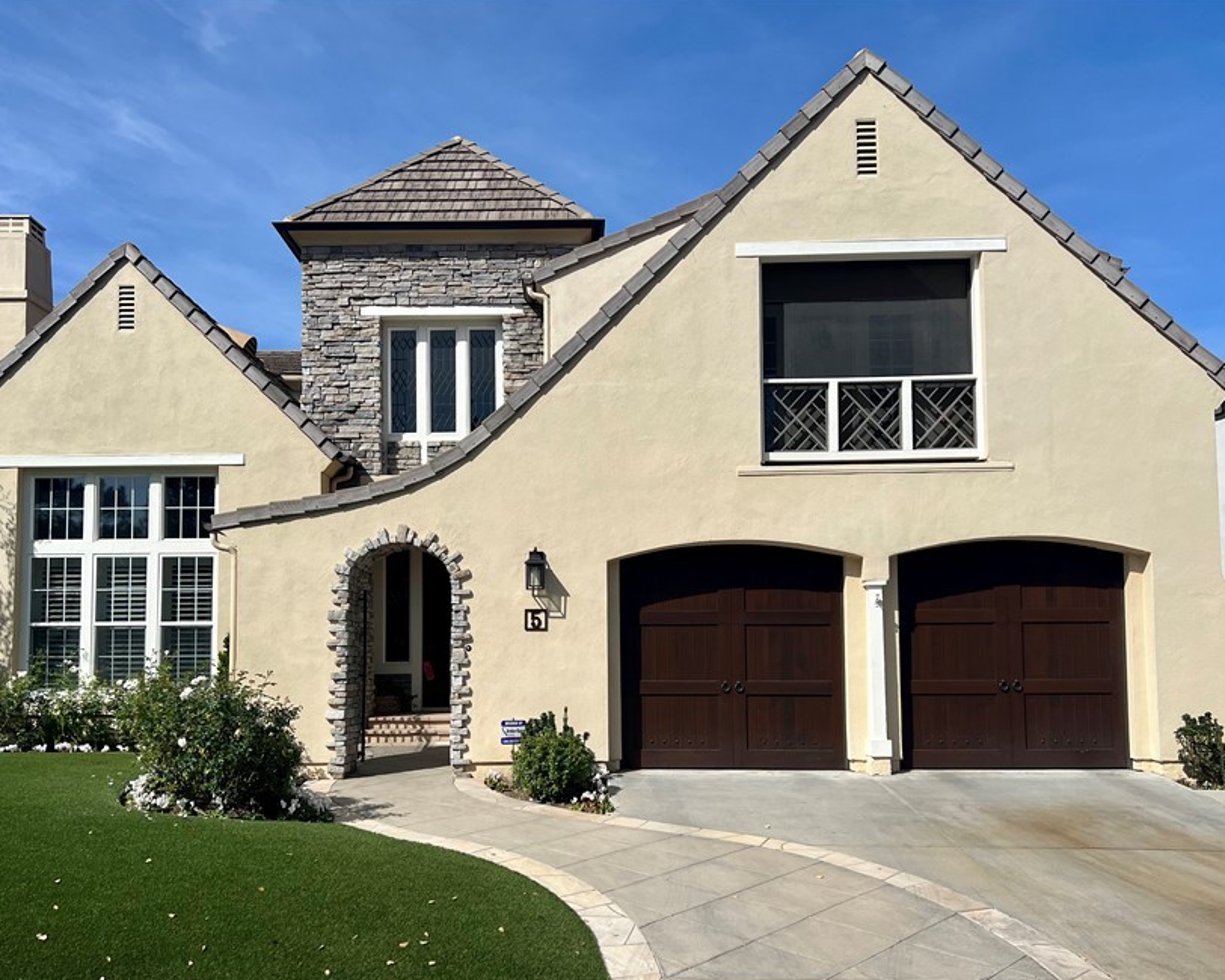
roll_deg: +0.5
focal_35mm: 32
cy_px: 573
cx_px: 567
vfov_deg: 45.6
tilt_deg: +4.1
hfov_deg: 55.6
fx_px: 1160
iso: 50
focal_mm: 5.7
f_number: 1.5
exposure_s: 1/6993
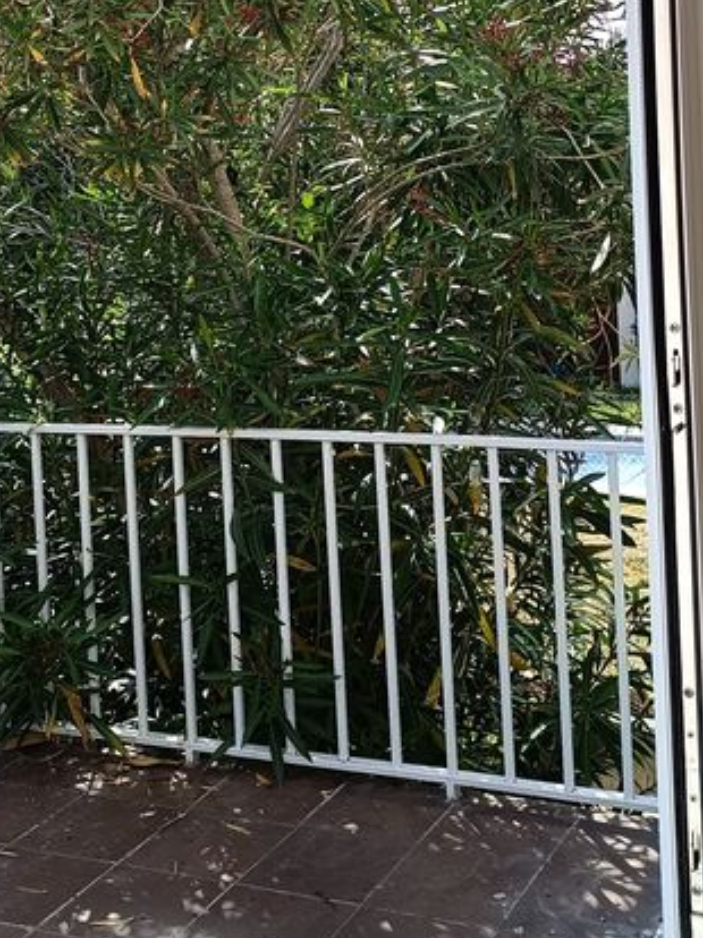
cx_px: 379
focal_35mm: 58
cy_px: 150
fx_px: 1572
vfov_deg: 32.1
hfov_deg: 25.2
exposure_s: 1/332
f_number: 1.88
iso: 51
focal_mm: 5.59
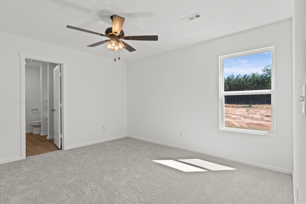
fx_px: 153
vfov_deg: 67.4
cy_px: 102
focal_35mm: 18
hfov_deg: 90.0
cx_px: 153
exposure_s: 1/15
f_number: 9
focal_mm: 12
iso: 250
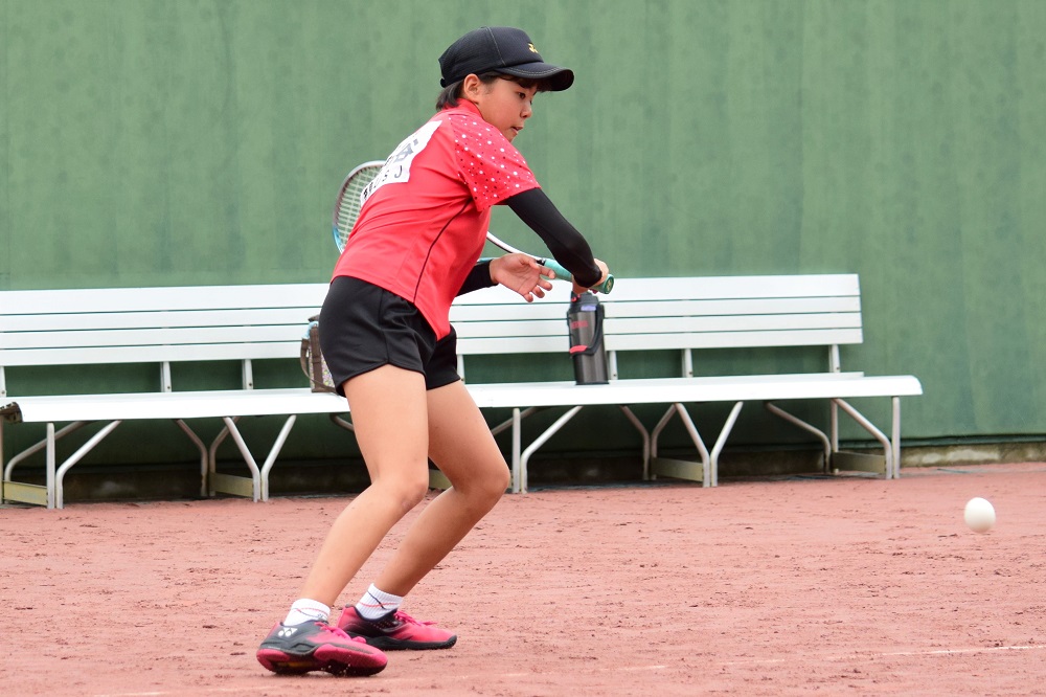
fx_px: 3703
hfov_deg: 16.1
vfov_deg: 10.7
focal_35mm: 128
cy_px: 348
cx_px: 523
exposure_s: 1/1250
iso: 500
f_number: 4.5
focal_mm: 85
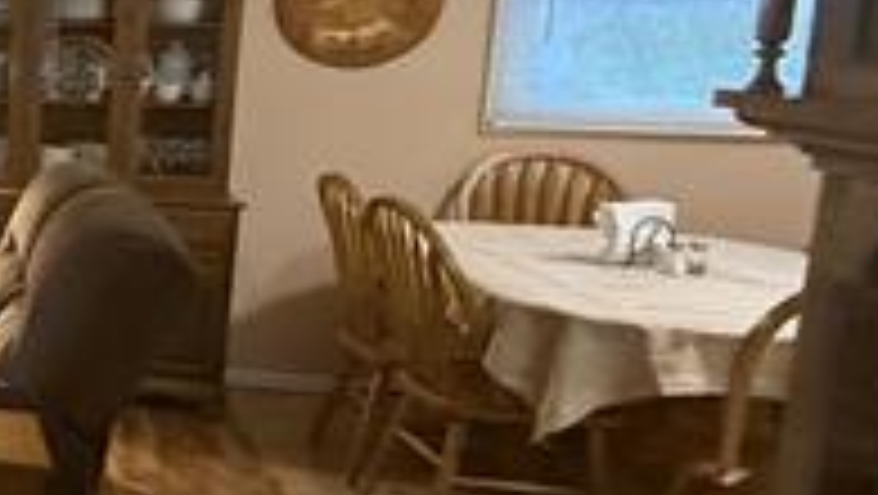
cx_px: -495
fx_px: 1165
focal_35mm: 50
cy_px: 180
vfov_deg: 23.9
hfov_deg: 26.7
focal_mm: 2.22
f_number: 2.2
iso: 800
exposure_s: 1/60
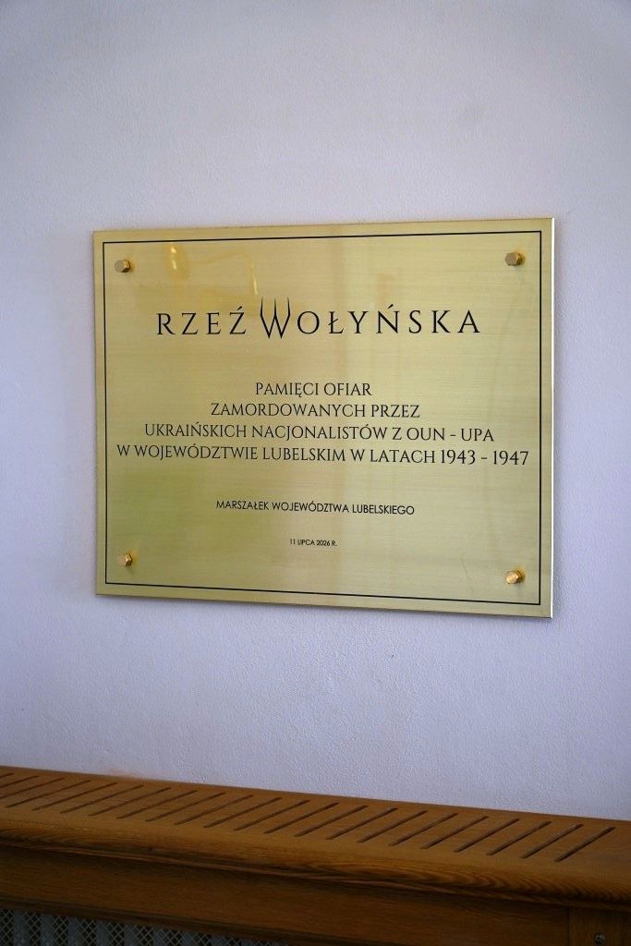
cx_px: 316
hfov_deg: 15.9
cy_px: 473
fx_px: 2260
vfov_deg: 23.6
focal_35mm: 86
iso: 800
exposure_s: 1/160
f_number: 4
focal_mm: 86
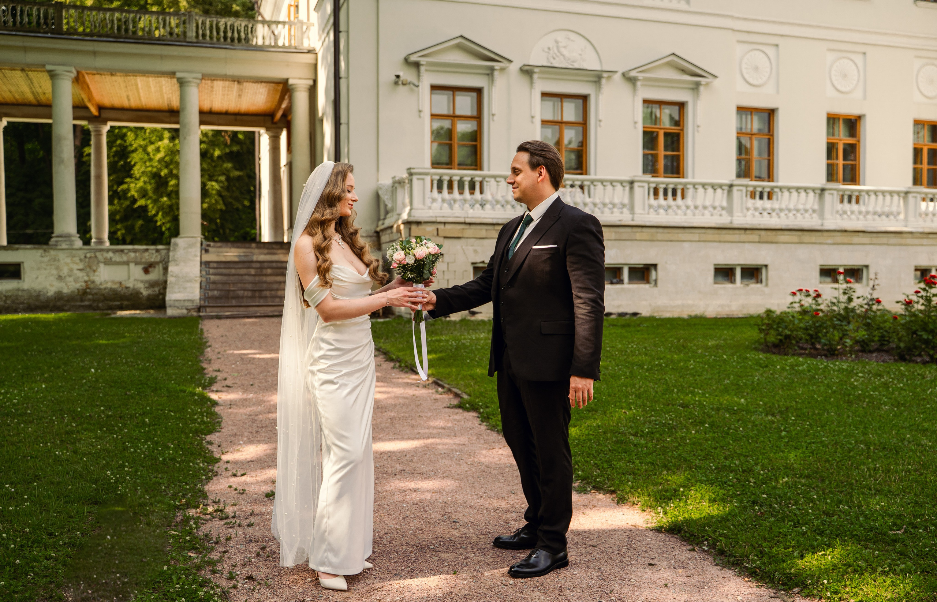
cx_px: 468
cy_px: 312
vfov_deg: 37.5
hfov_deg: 55.8
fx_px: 886
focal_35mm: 34
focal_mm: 33
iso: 160
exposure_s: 1/320
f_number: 3.2
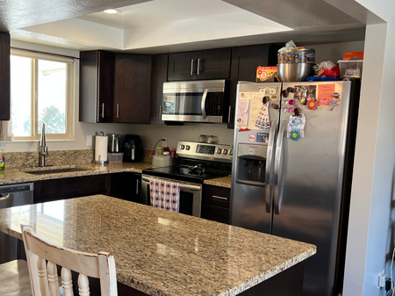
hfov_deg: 49.6
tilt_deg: -6.6
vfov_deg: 38.6
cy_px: 165
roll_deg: -2.4
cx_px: 143
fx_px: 422
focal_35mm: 37
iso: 100
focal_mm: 5.7
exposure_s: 1/120
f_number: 1.5
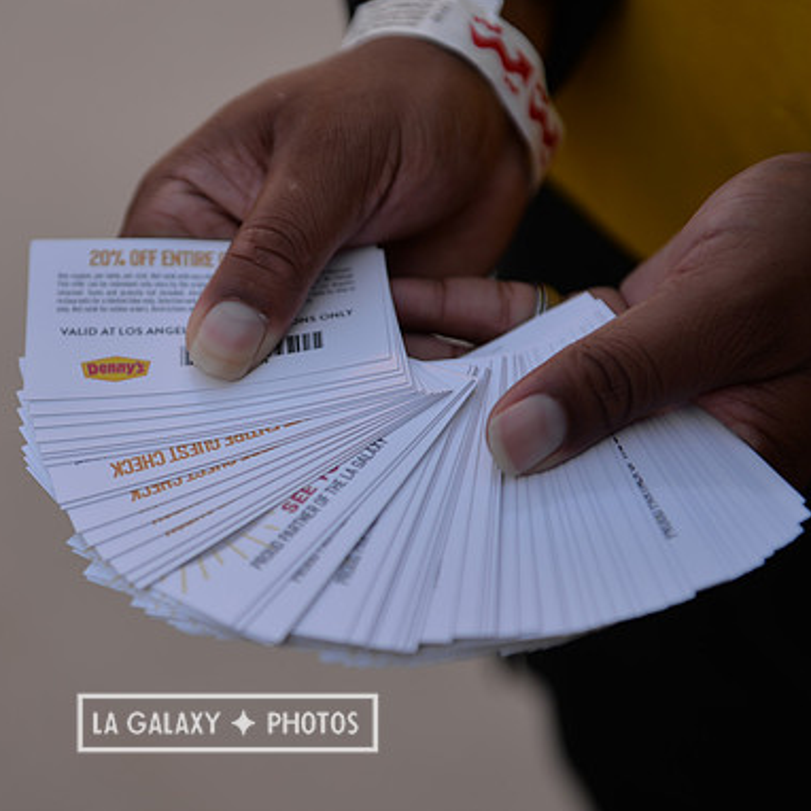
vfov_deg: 24.3
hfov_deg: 24.1
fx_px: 1882
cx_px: 227
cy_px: 404
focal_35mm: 71
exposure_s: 1/800
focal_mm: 55
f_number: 2.8
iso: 100
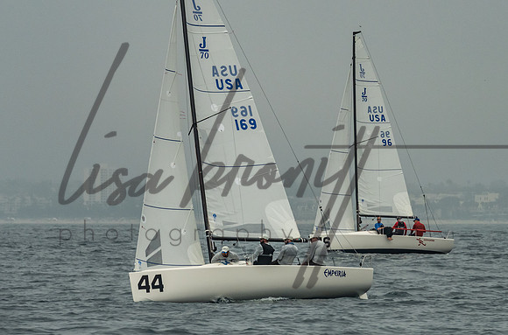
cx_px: 286
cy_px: 103
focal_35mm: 312
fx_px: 4394
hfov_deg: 6.6
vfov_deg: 4.4
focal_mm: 200
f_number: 9
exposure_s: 1/3200
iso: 800
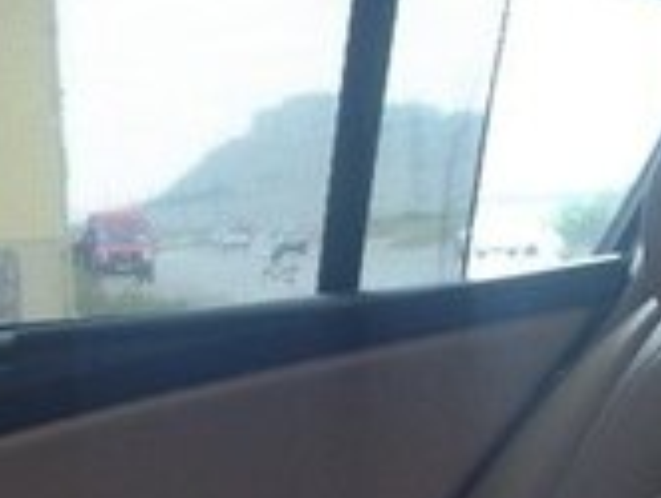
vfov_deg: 10.6
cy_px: 910
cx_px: -92
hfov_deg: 14.6
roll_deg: +3.2
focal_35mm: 131
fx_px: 2505
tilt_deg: -15.1
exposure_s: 1/120
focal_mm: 4.12
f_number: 2.4
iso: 50
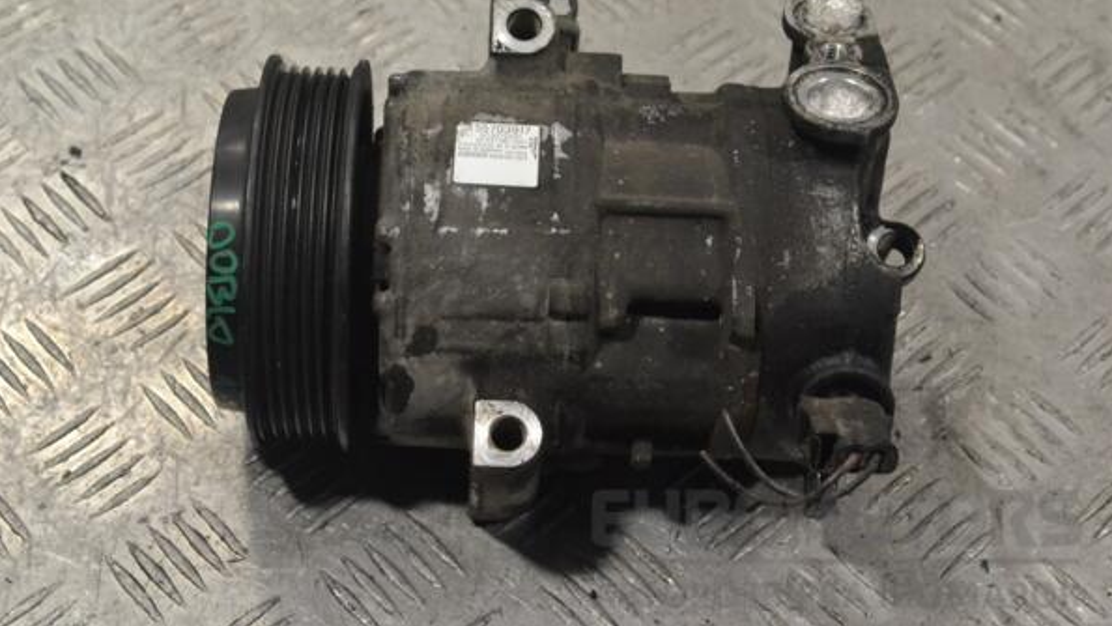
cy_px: 269
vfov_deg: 15.9
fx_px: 2241
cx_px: 557
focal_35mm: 76
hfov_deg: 27.9
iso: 3200
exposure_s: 1/320
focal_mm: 48
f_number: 9
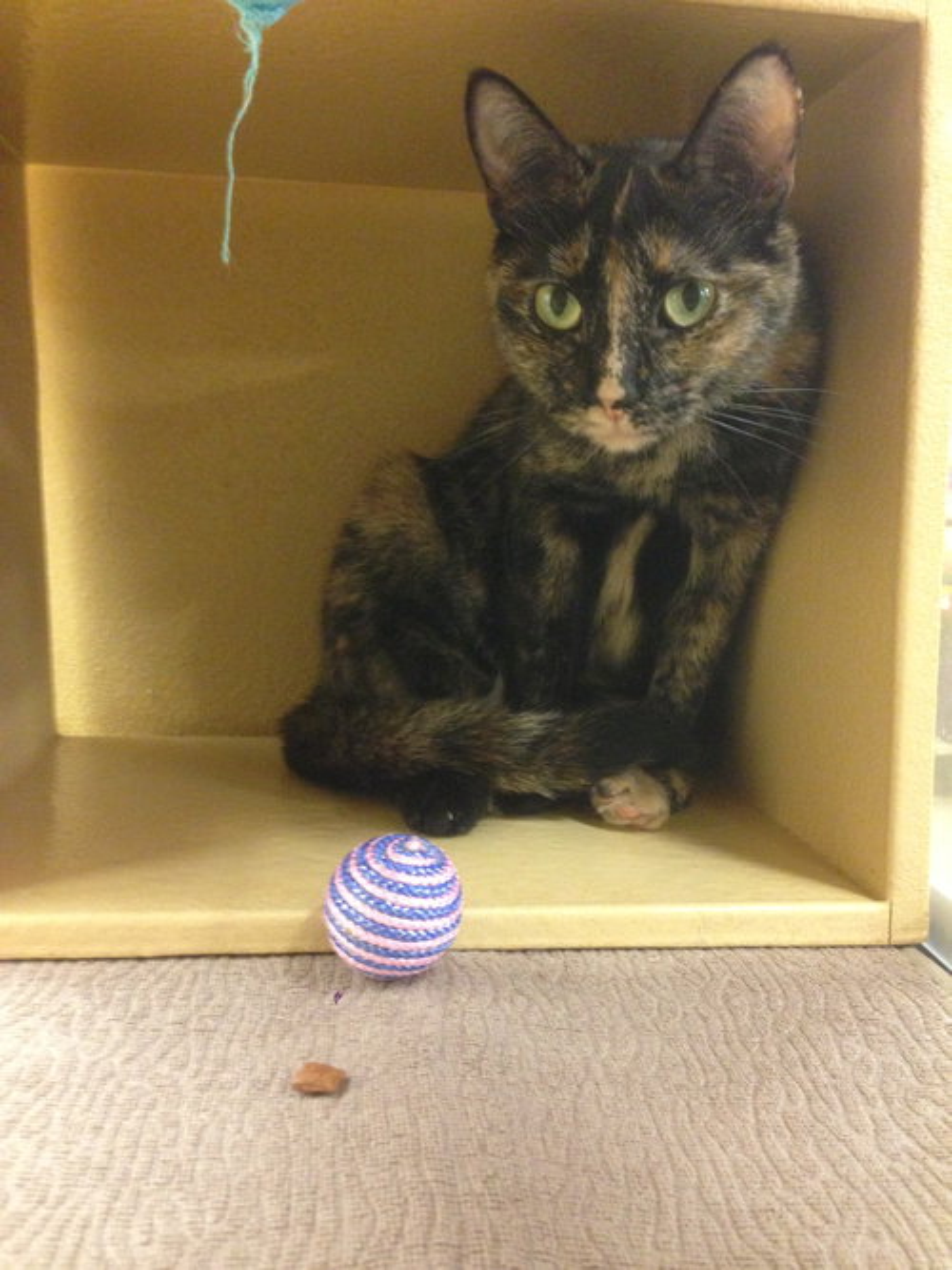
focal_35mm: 33
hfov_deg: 42.9
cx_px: 476
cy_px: 635
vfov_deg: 55.4
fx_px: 1210
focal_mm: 4.13
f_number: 2.4
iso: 400
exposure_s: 1/15
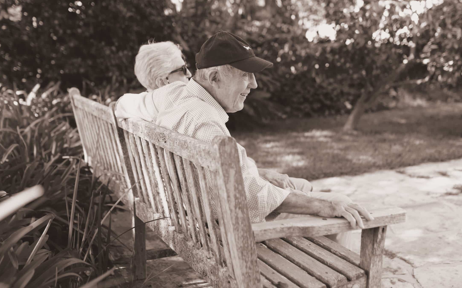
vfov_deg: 30.5
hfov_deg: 47.2
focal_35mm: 42
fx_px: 529
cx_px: 242
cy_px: 136
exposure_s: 1/1250
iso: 400
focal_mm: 35
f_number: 2
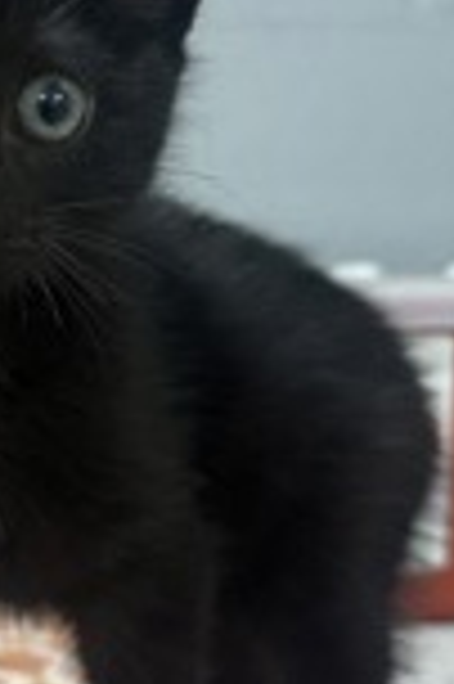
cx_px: -38
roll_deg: -1.0
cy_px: 428
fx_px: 1308
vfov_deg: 29.2
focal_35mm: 69
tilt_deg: -6.6
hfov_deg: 18.9
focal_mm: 6.76
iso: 160
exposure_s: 1/60
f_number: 1.78
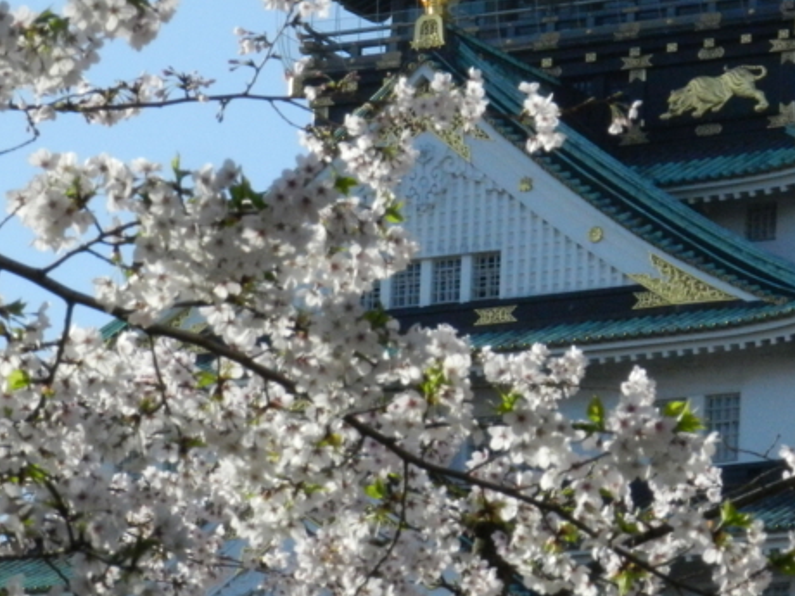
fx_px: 7625
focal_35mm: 332
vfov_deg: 4.5
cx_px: 510
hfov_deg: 6.0
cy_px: 204
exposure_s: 1/1250
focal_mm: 34
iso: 800
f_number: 8
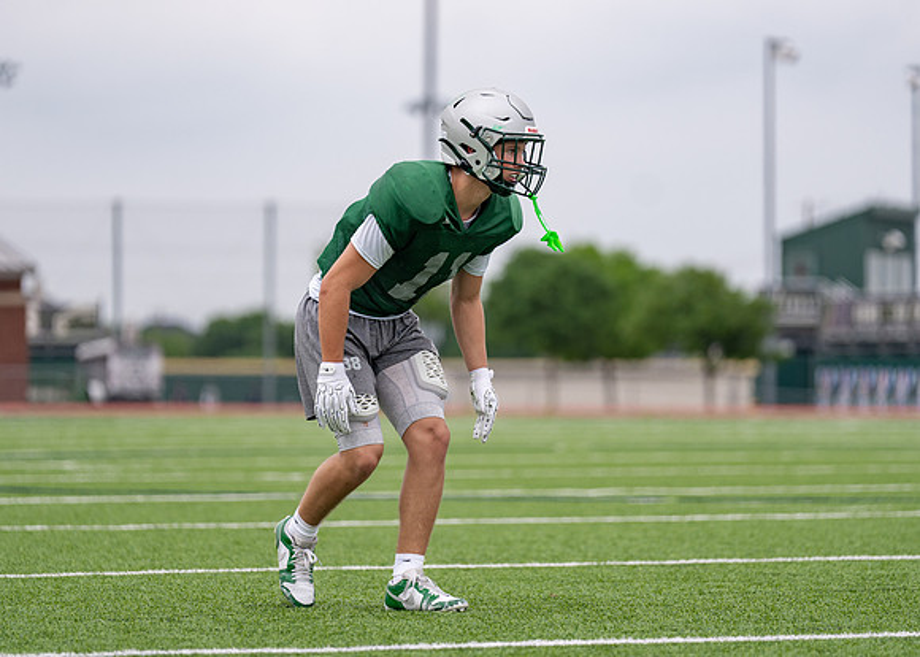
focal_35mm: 186
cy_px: 319
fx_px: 4850
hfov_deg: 10.8
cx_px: 467
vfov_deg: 7.7
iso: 160
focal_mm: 170
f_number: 2.8
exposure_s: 1/2500
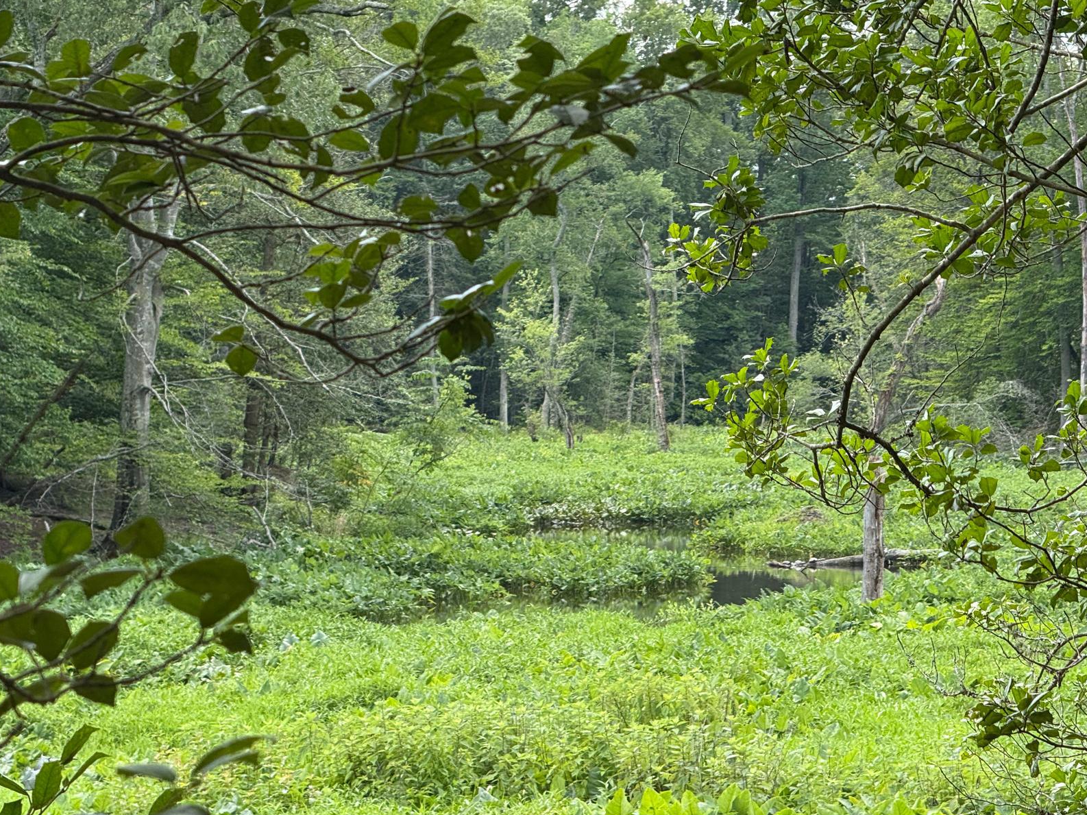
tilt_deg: -0.5
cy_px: 415
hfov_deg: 12.7
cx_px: 652
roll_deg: -0.6
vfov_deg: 9.6
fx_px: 4867
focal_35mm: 155
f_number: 2.8
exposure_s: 1/313
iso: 64
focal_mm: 15.66
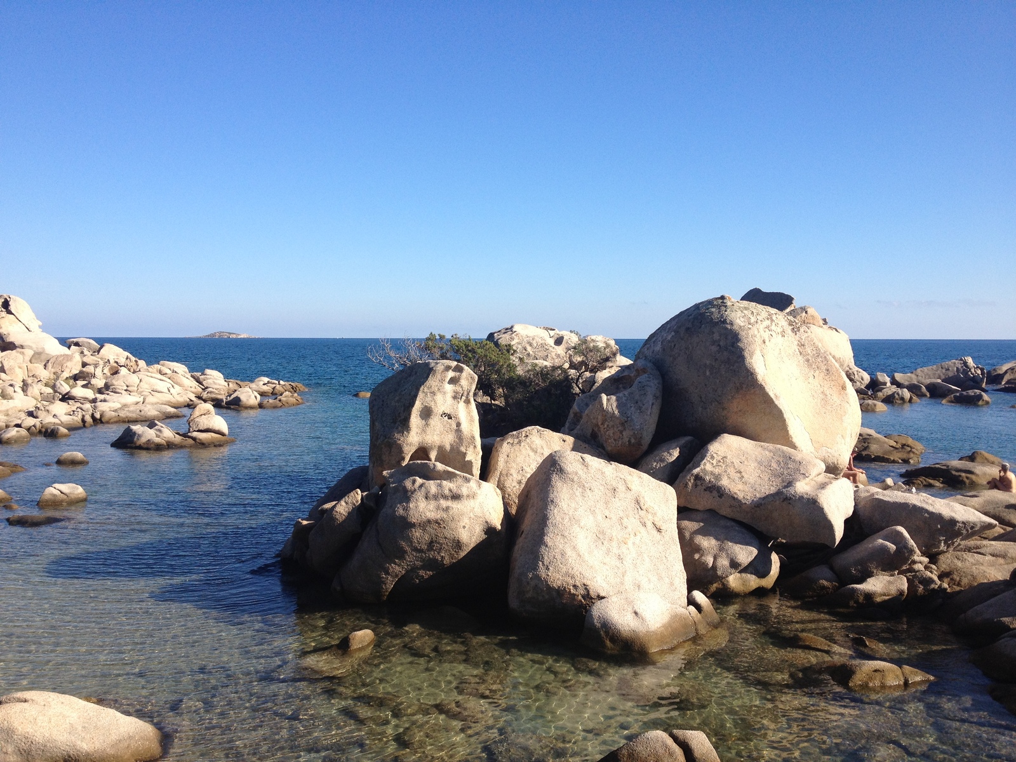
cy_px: 381
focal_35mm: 35
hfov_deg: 52.6
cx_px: 508
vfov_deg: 40.7
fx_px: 1027
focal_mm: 4.28
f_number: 2.4
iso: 64
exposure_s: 1/1416
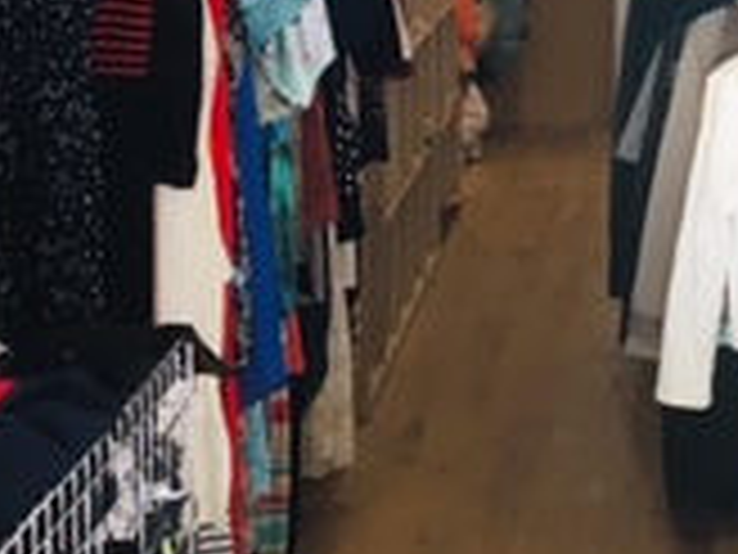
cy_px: -104
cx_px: 1274
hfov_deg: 15.3
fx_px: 2409
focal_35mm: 113
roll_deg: -0.4
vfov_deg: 12.8
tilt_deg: -4.8
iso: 40
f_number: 2.2
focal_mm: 4.15
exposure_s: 1/33
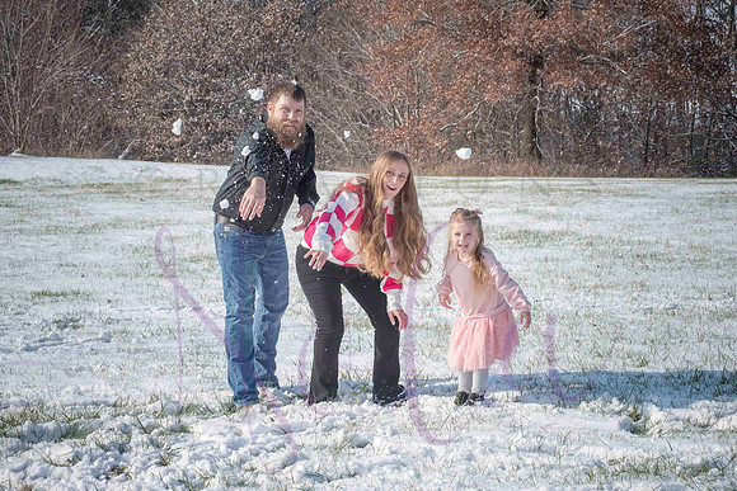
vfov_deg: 17.1
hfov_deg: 25.4
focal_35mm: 80
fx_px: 1638
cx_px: 368
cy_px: 246
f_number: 14
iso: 640
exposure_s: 1/1000
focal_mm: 80
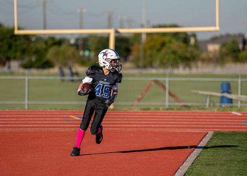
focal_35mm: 259
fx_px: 1817
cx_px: 111
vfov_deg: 5.6
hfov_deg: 7.8
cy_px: 85
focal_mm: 200
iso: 160
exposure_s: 1/4000
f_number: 2.8
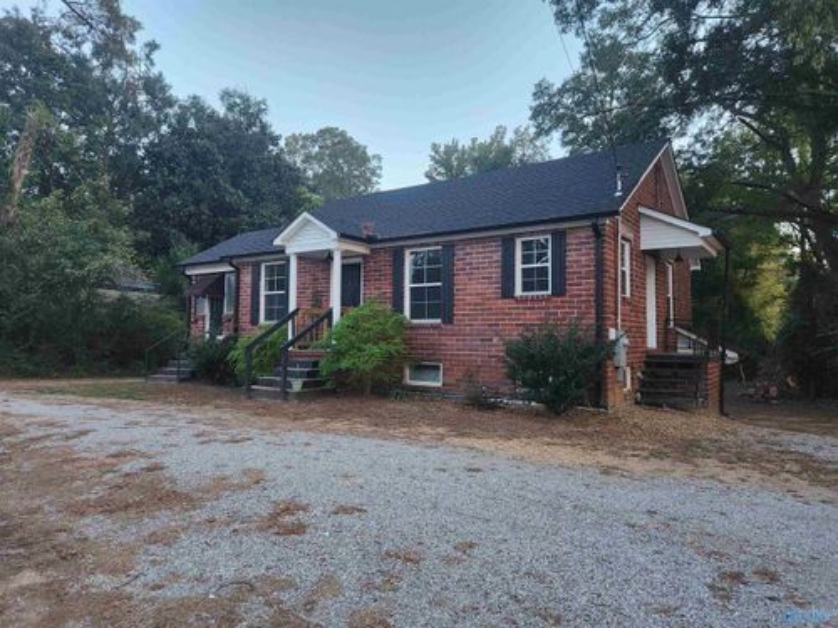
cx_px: 419
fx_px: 557
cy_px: 314
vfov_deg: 58.9
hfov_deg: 73.9
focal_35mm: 23
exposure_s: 1/120
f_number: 1.8
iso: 500
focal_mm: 5.4
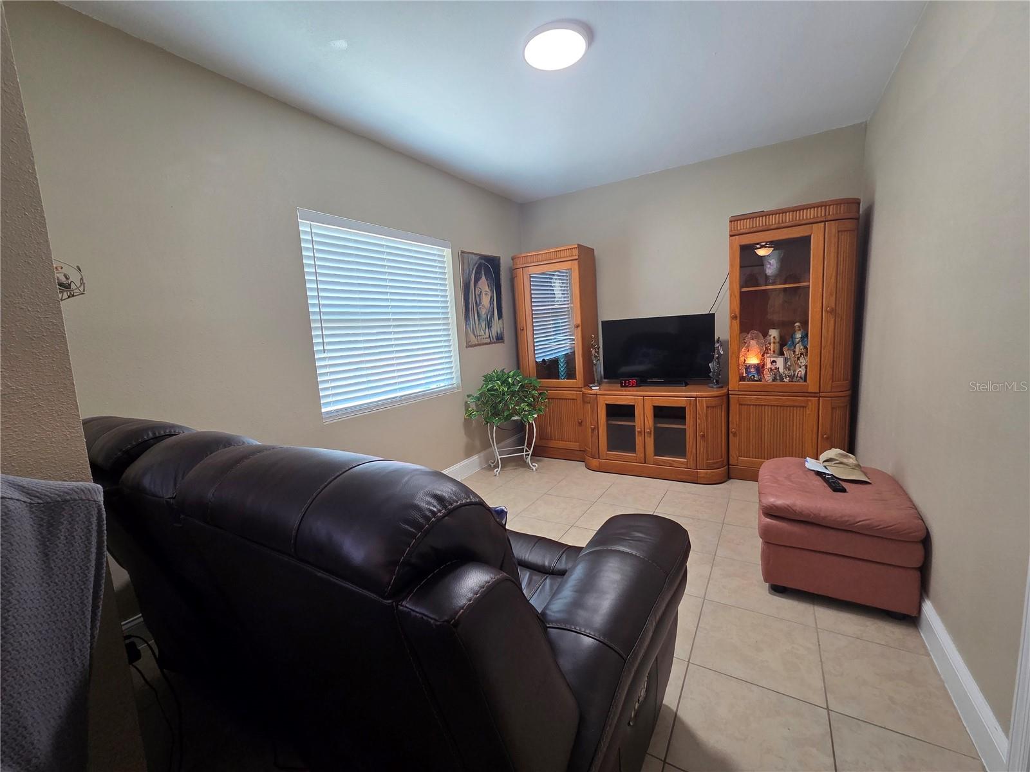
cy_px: 386
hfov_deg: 106.2
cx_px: 515
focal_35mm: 13
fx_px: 387
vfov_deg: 89.9
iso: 160
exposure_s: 1/60
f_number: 2.2
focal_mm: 2.2
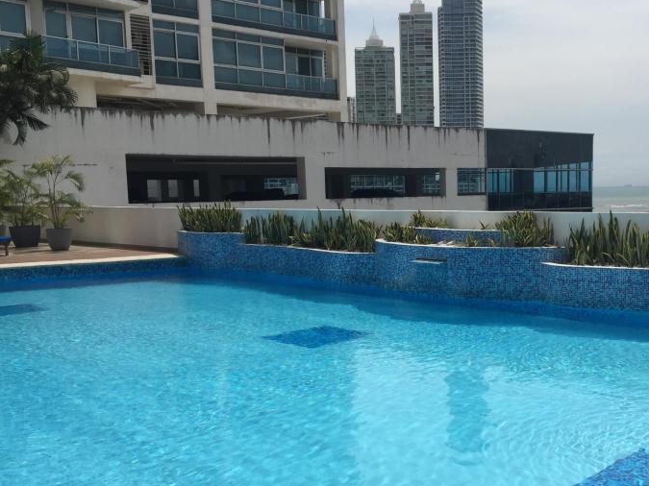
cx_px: 462
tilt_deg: -6.7
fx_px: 825
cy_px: 275
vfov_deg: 32.8
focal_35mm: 44
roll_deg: -0.1
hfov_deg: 42.0
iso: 32
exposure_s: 1/3968
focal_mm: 4.15
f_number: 2.2
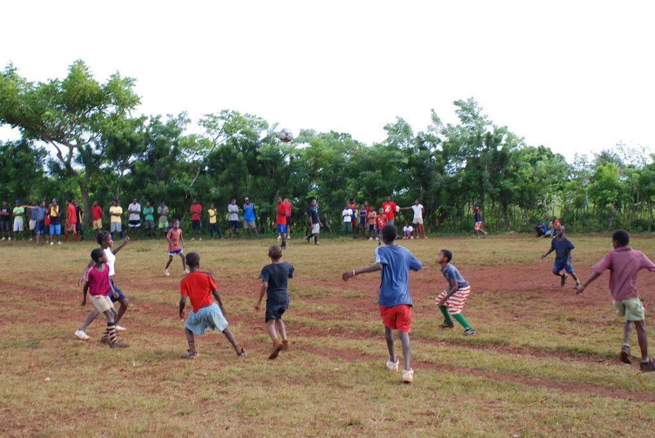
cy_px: 219
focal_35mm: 42
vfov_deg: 32.0
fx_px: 765
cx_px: 328
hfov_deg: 46.4
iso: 100
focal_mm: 28
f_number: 5.6
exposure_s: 1/125
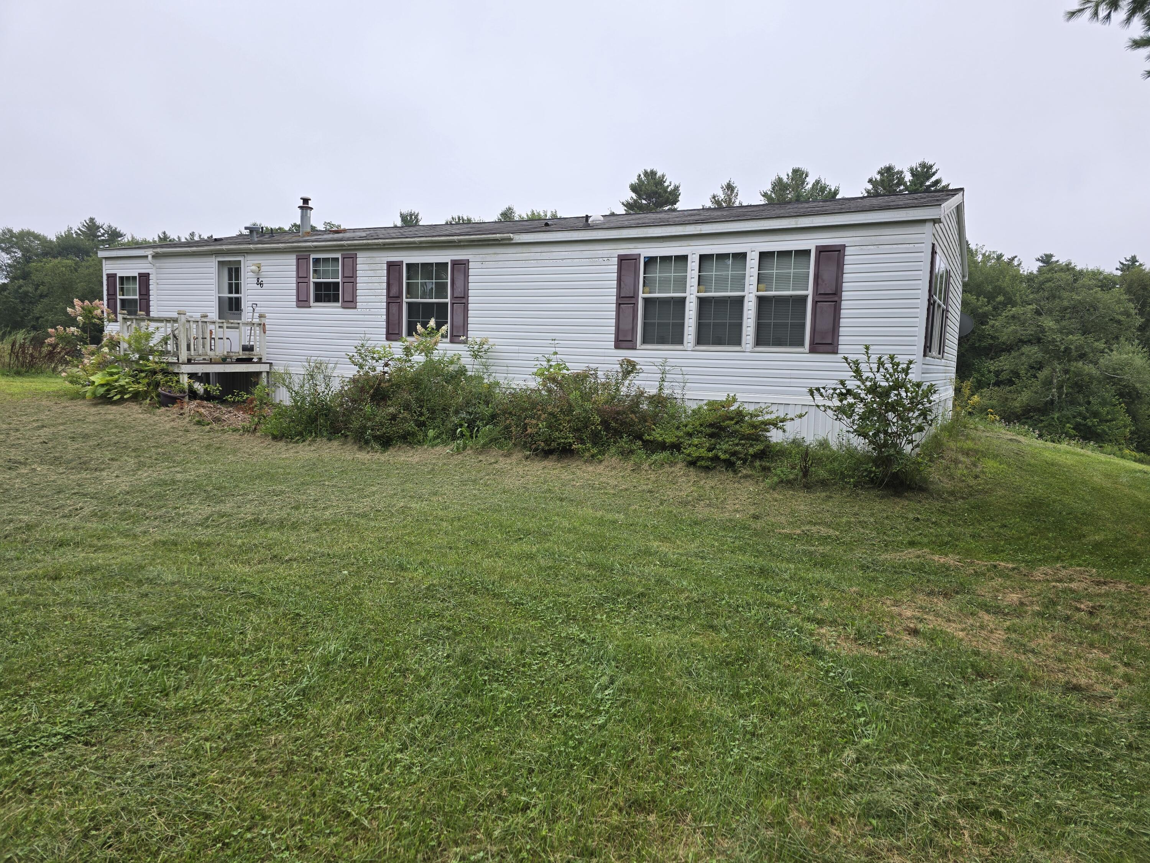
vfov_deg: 58.9
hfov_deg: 73.9
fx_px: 764
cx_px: 575
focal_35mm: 23
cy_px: 432
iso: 20
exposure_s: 1/180
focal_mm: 6.3
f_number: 1.7
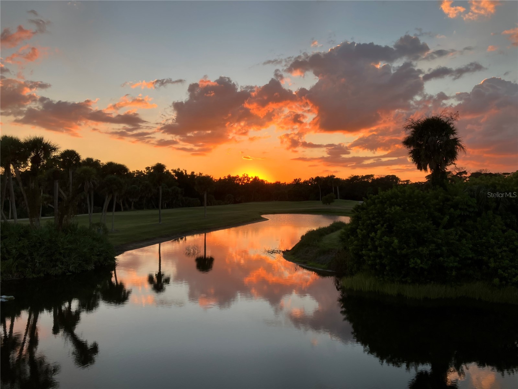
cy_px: 194
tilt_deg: +0.4
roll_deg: -0.6
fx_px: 419
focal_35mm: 28
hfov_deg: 63.4
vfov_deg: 49.7
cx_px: 259
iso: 25
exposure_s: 1/170
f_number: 1.8
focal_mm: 3.99
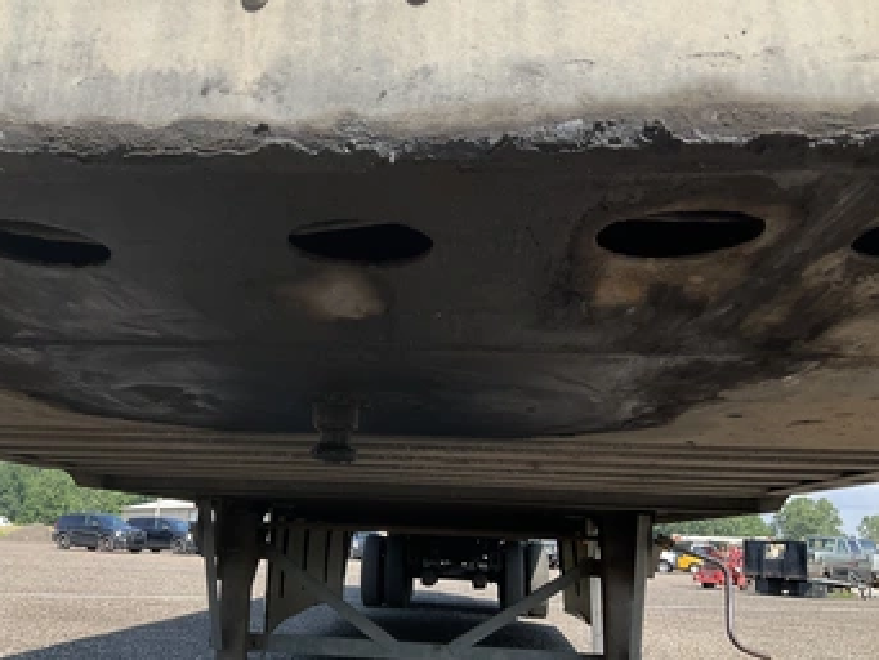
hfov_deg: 53.7
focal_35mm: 34
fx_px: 864
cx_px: 369
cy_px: 304
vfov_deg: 41.8
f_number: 1.8
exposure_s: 1/978
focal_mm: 3
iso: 25
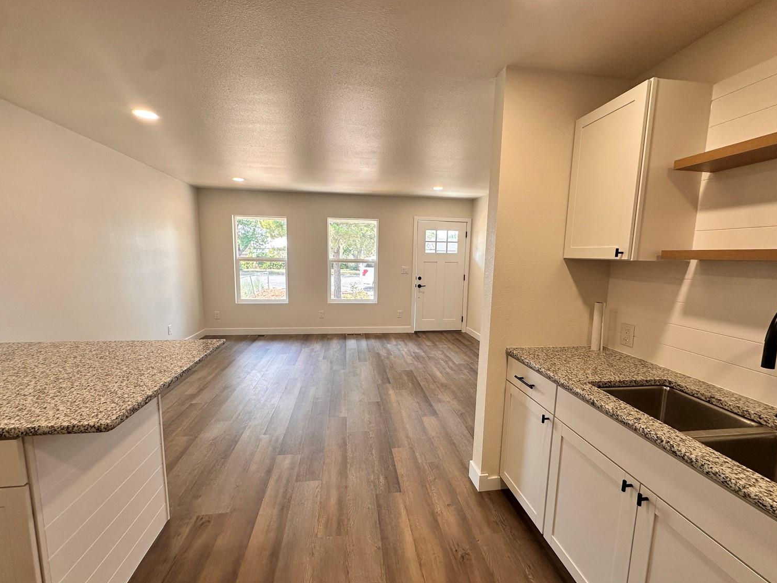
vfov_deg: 81.7
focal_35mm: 15
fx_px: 337
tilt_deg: -7.9
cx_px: 389
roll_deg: -1.0
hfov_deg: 98.2
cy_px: 298
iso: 80
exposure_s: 1/120
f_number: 2.2
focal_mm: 2.22
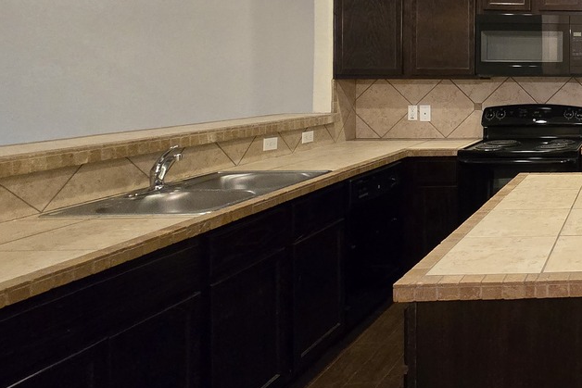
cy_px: 78
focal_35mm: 31
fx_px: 501
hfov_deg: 43.6
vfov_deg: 40.6
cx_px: 665
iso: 640
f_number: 2.2
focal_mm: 2.2
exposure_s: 1/60
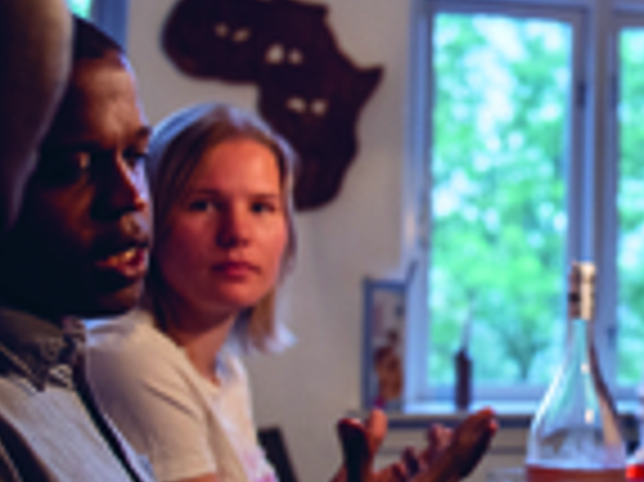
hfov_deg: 24.1
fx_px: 1413
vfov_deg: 19.3
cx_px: 694
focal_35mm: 76
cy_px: 309
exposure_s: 1/100
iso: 400
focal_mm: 15
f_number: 1.2
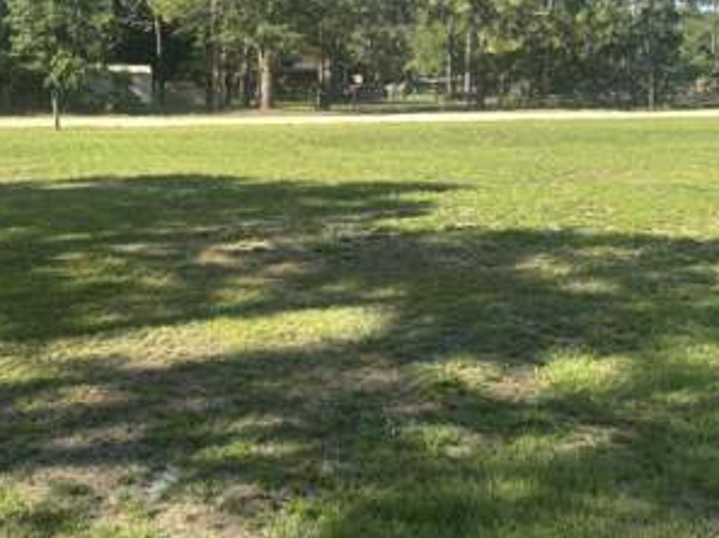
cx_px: 245
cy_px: 217
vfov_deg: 34.2
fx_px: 871
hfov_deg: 44.2
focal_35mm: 42
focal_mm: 5.96
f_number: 1.6
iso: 50
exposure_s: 1/1103
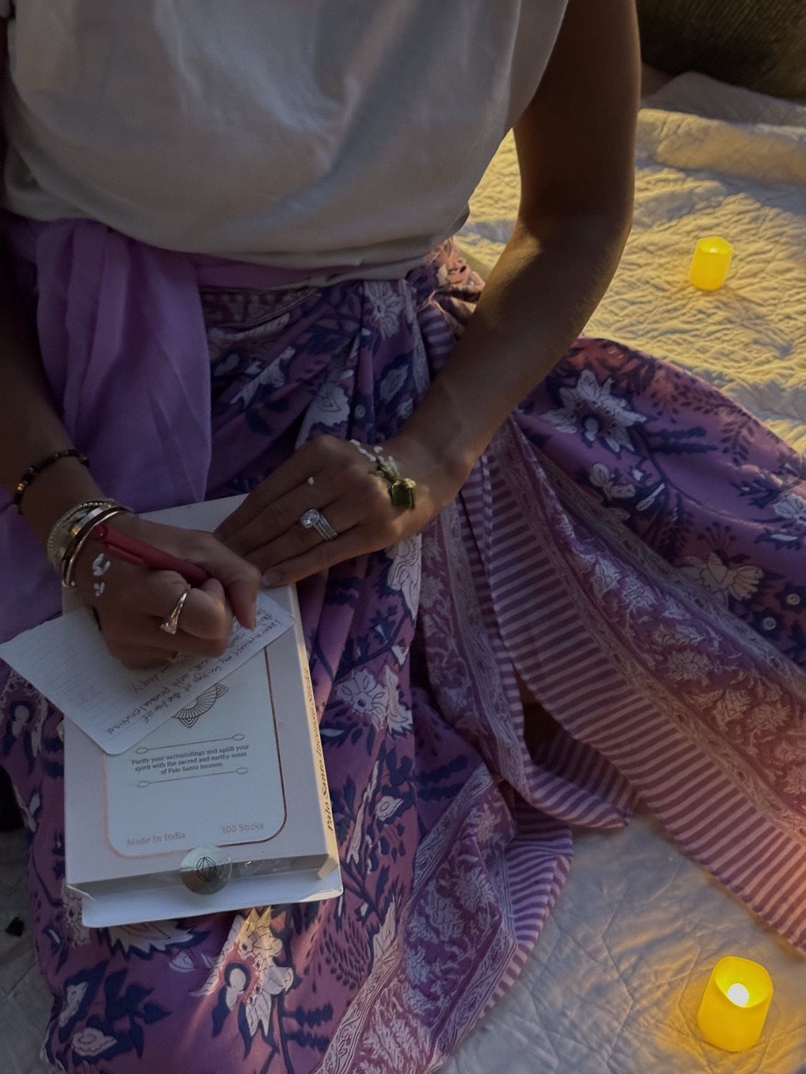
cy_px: 537
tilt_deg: -39.9
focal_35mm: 48
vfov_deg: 39.7
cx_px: 403
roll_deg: -6.8
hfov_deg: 30.3
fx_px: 1490
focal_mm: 6.76
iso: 640
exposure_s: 1/20
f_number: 1.78
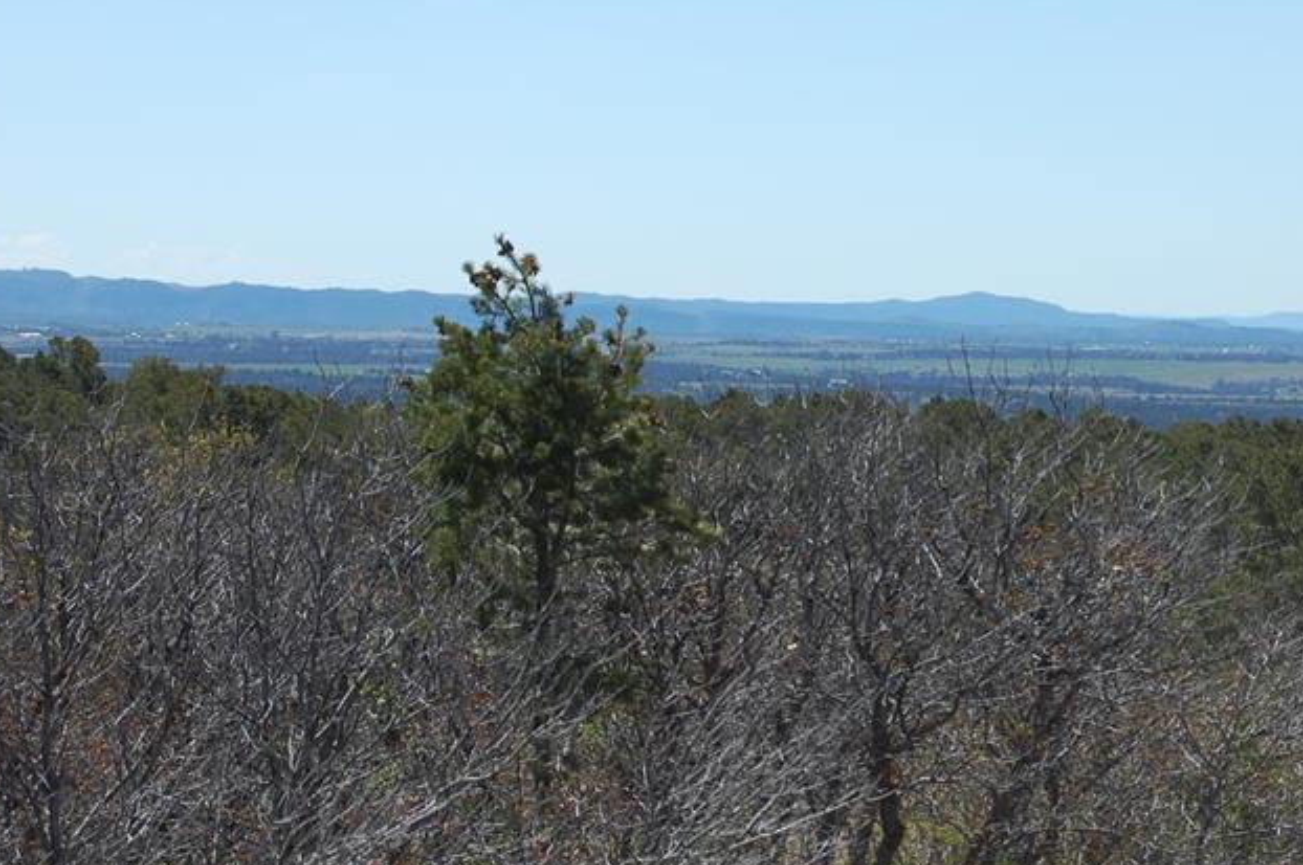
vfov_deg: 10.1
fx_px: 4910
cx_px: 978
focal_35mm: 136
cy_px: 333
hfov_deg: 15.1
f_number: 8
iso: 200
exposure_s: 1/500
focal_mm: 55
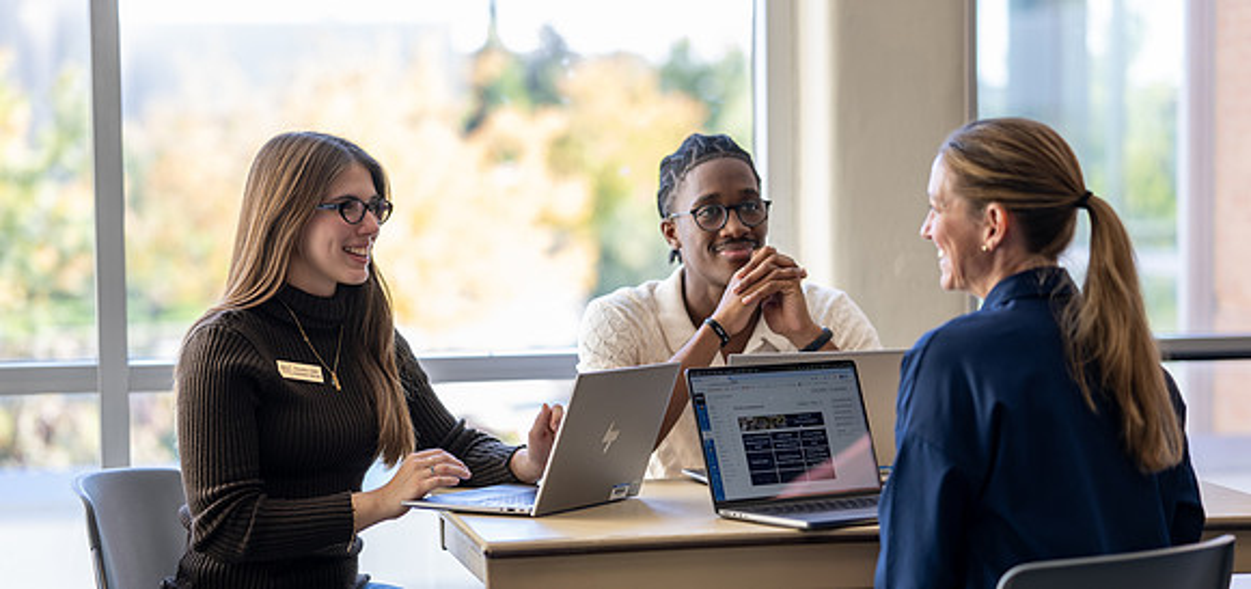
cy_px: 418
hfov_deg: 23.9
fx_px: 2954
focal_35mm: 92
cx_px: 626
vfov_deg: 11.4
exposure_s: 1/160
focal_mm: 85
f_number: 2
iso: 100
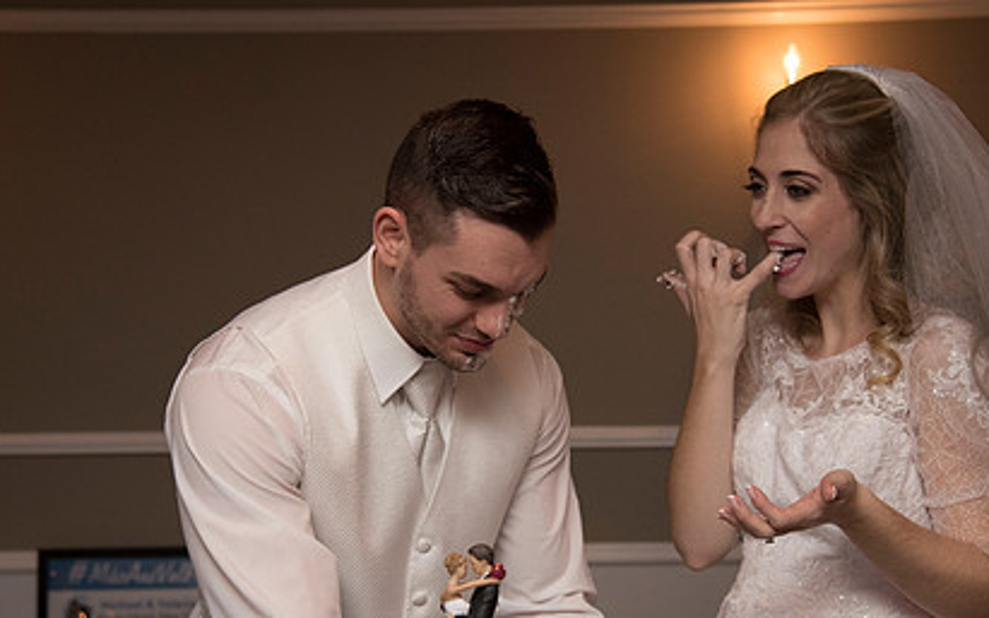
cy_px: 410
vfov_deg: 18.8
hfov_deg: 29.8
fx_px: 1860
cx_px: 546
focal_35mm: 69
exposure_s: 1/200
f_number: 4
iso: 2000
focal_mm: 48
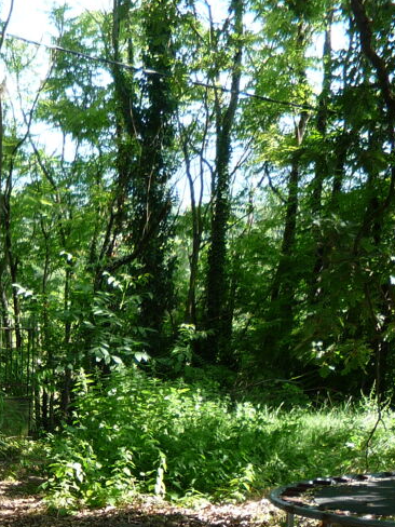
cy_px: 639
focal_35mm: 82
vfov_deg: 22.0
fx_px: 1248
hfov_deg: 16.9
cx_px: -122
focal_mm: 5.2
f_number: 3.5
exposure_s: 1/100
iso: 100
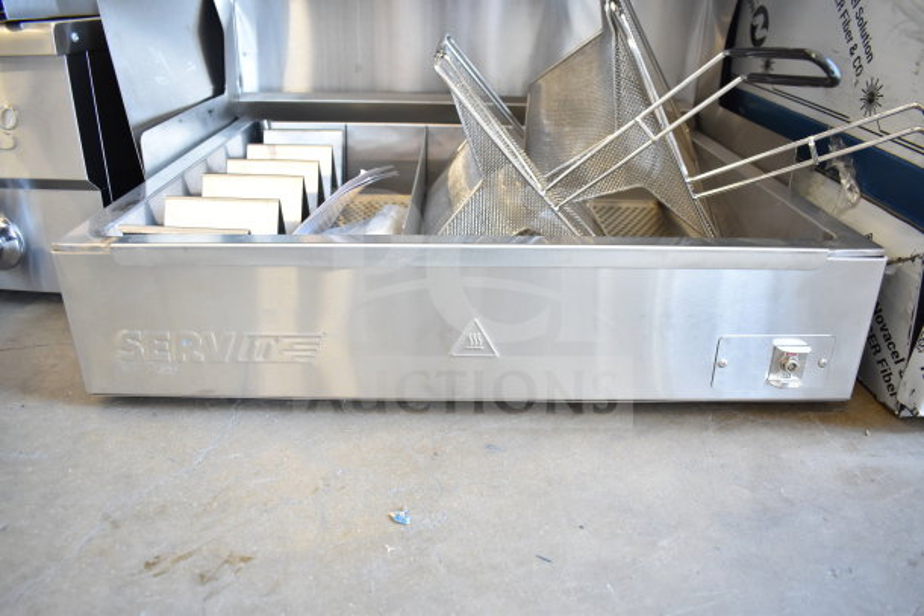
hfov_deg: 67.4
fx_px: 693
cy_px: 308
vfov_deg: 48.0
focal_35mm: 27
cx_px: 462
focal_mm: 18
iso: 1000
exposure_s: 1/30
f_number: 3.5
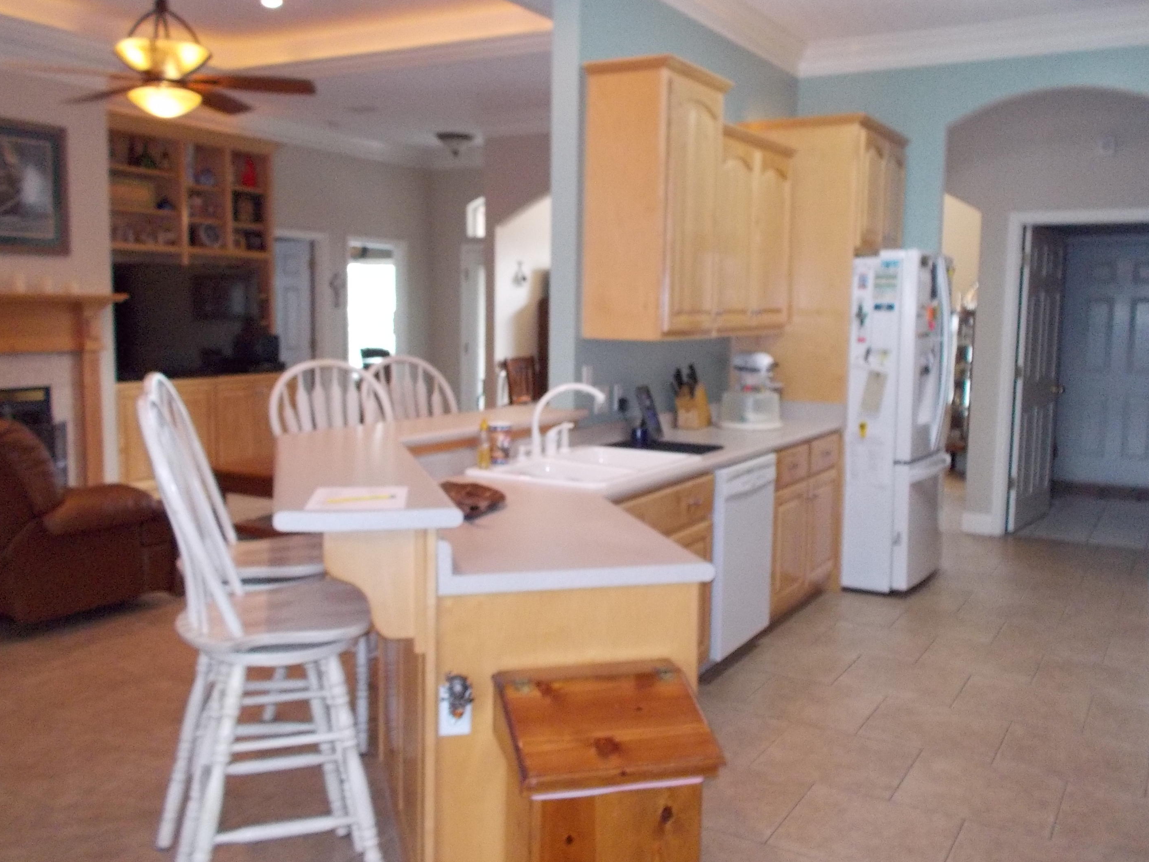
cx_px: 567
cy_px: 414
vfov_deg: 45.4
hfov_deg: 58.3
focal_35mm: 31
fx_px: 1029
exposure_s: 1/25
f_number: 3.3
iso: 320
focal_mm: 4.1
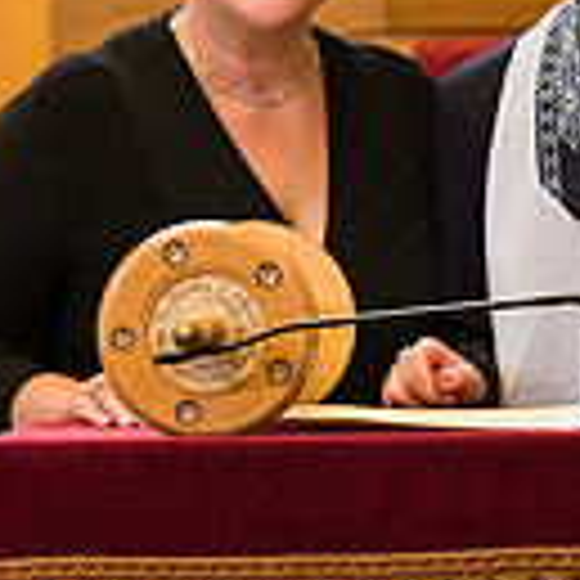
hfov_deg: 3.3
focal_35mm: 536
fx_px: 10161
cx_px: 688
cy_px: 11
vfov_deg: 3.3
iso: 1000
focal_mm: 140
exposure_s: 1/200
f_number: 5.6
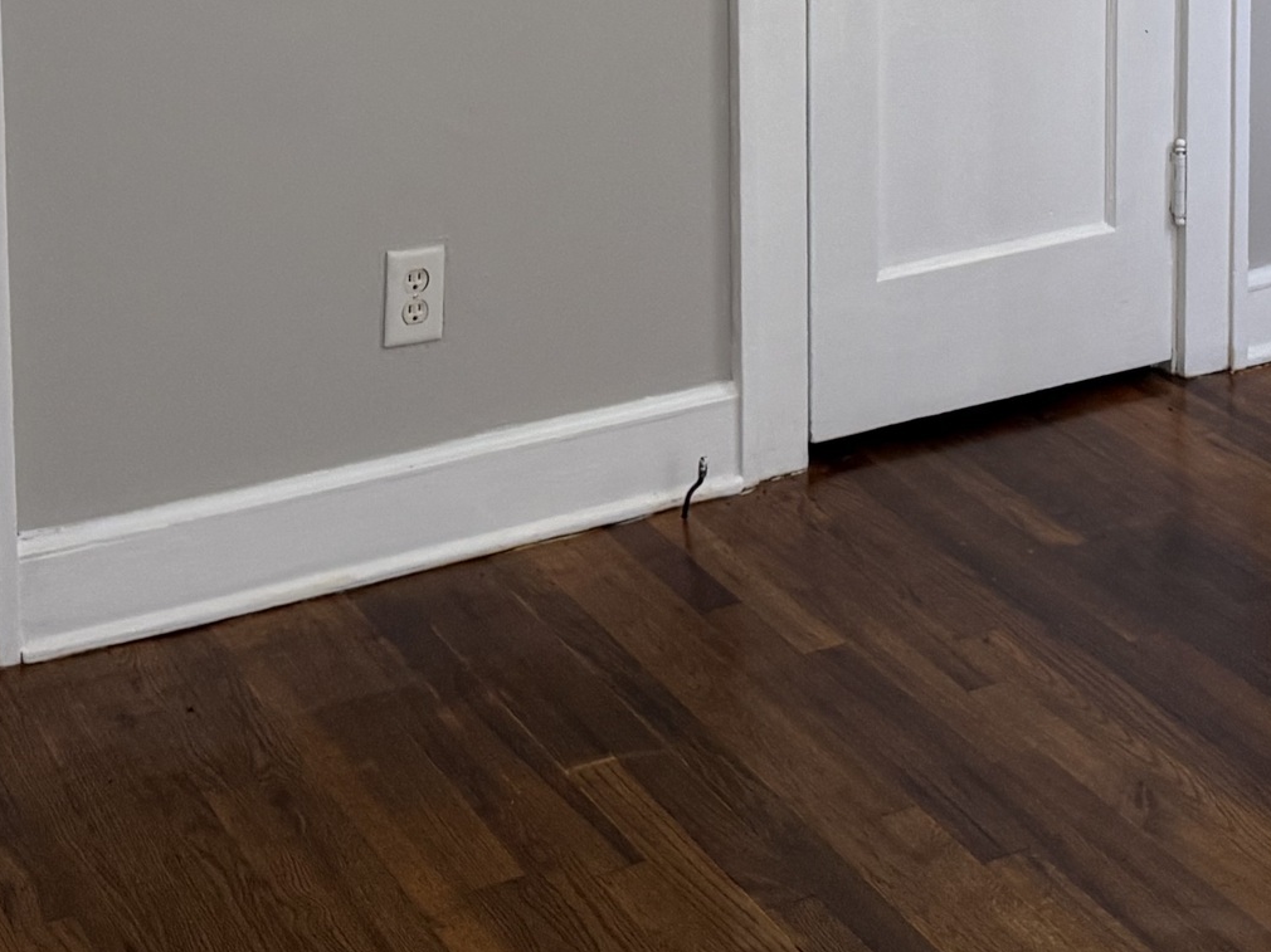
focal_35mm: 73
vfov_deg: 18.6
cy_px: -331
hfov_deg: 26.5
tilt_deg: -6.5
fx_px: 2680
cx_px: 861
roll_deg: +0.0
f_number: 1.78
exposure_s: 1/60
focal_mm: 6.76
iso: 320
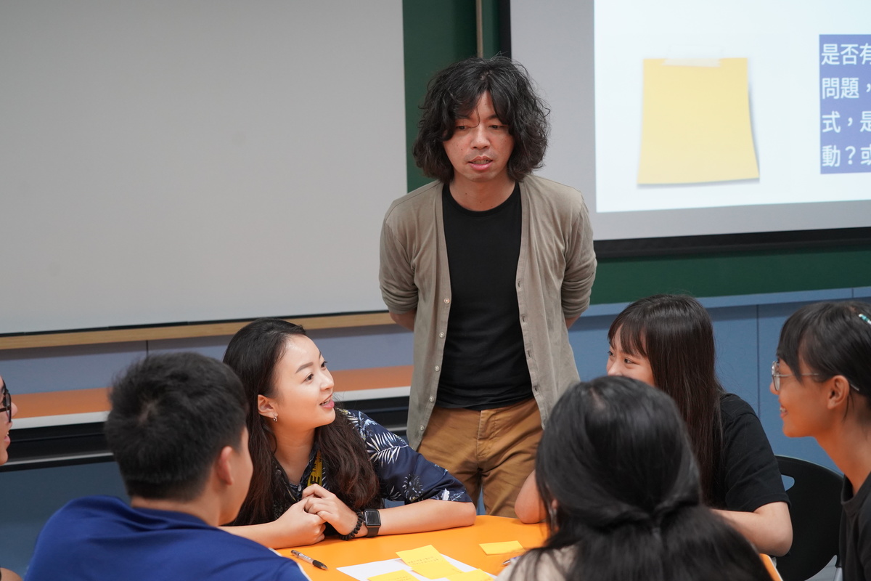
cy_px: 290
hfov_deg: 30.5
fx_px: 1597
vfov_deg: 20.6
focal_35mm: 66
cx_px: 436
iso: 3200
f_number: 5
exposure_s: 1/160
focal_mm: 66
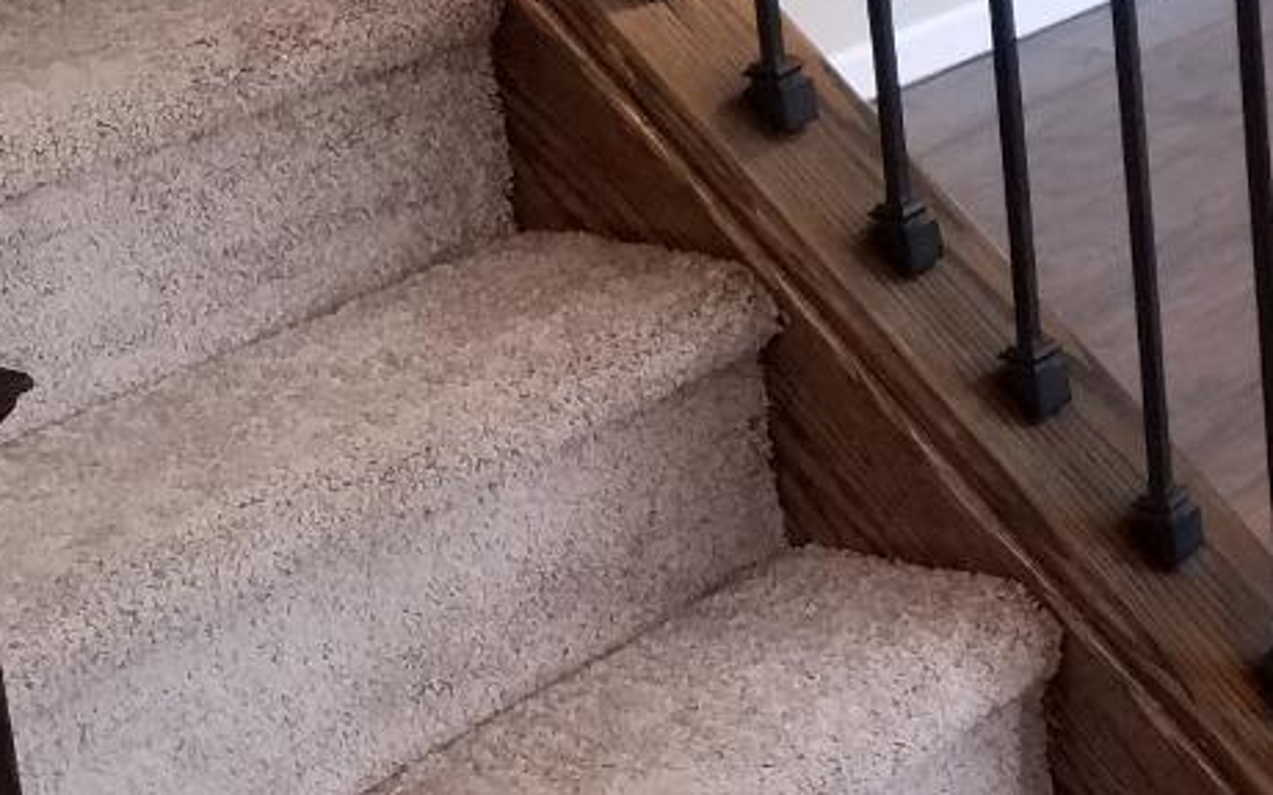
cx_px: 1972
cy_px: -273
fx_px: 2983
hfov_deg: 20.3
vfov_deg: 14.5
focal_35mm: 86
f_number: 1.7
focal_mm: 4.2
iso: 125
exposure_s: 1/60
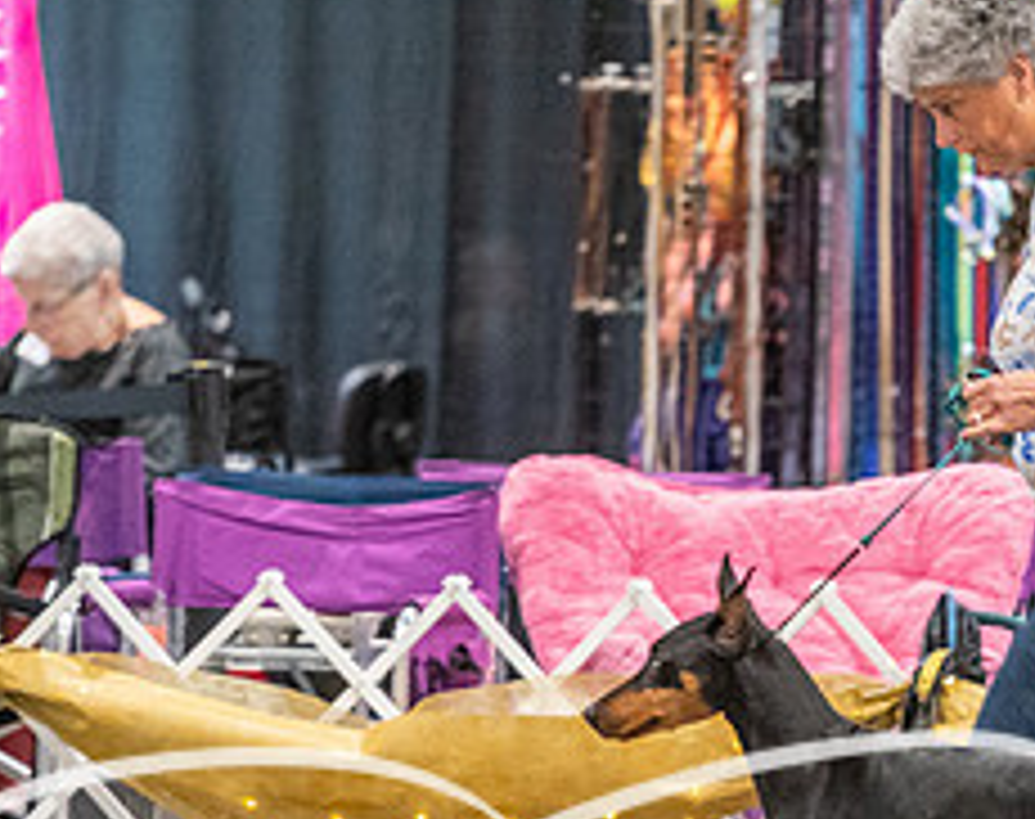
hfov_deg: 3.4
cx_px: 834
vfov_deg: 2.7
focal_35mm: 568
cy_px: 549
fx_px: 17325
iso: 6400
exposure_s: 1/250
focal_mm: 200
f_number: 2.8
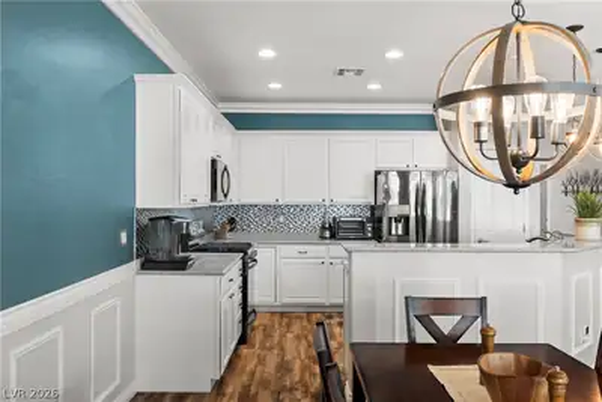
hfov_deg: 61.9
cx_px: 301
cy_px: 201
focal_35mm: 30
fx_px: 502
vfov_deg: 43.6
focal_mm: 20
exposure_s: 1/4
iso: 400
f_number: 8
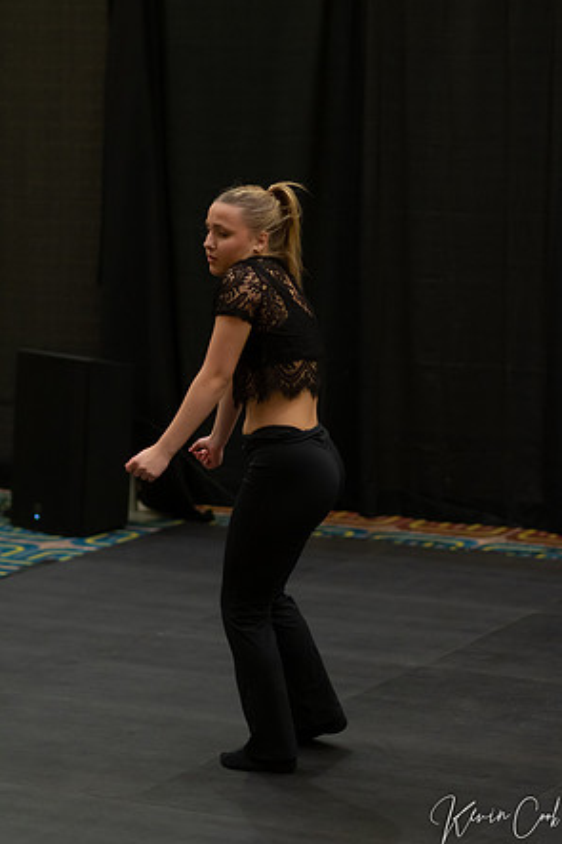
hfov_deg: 10.6
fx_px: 3023
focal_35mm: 129
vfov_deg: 15.9
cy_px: 421
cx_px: 284
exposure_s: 1/640
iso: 1250
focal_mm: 85
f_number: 2
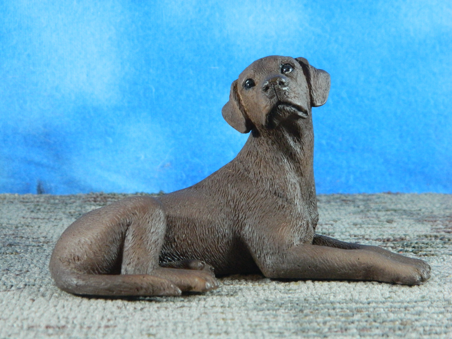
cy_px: 170
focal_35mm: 84
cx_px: 226
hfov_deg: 23.3
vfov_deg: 17.6
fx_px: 1097
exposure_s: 1/15
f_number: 4.2
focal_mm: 15.1
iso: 400
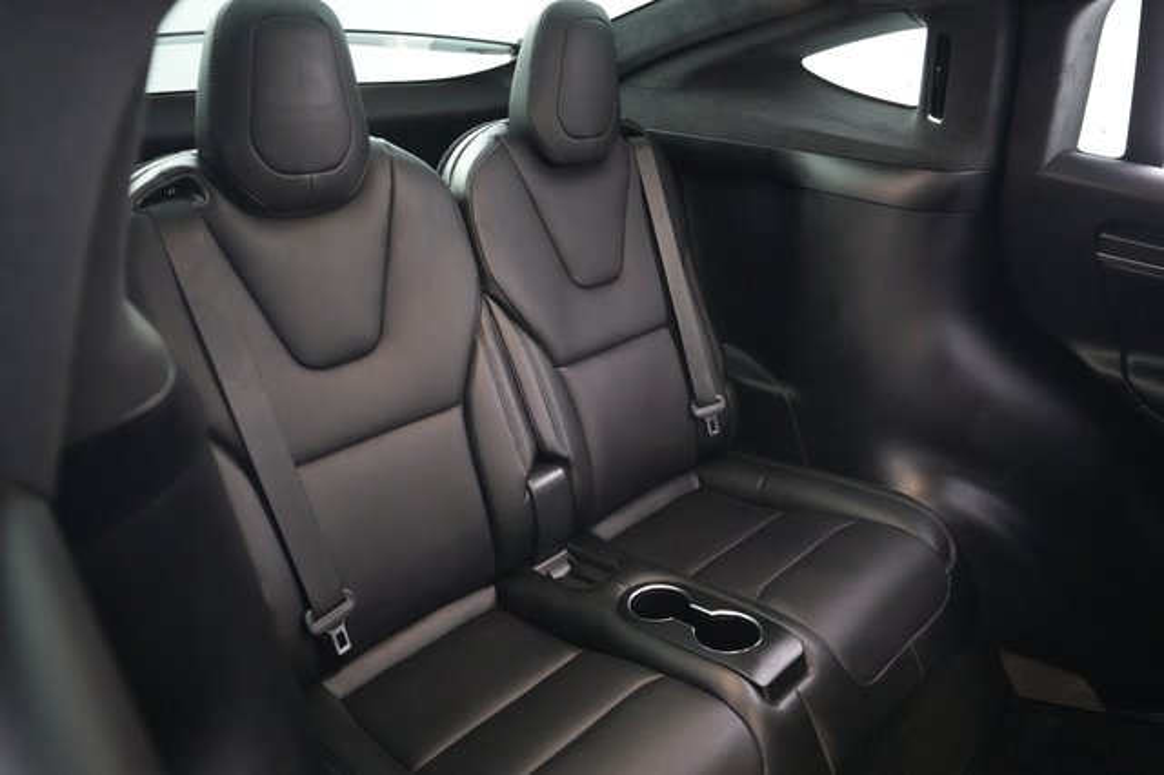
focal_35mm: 25
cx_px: 582
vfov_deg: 51.2
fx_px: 808
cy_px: 388
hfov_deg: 71.5
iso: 12800
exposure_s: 1/20
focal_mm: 25
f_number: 2.8
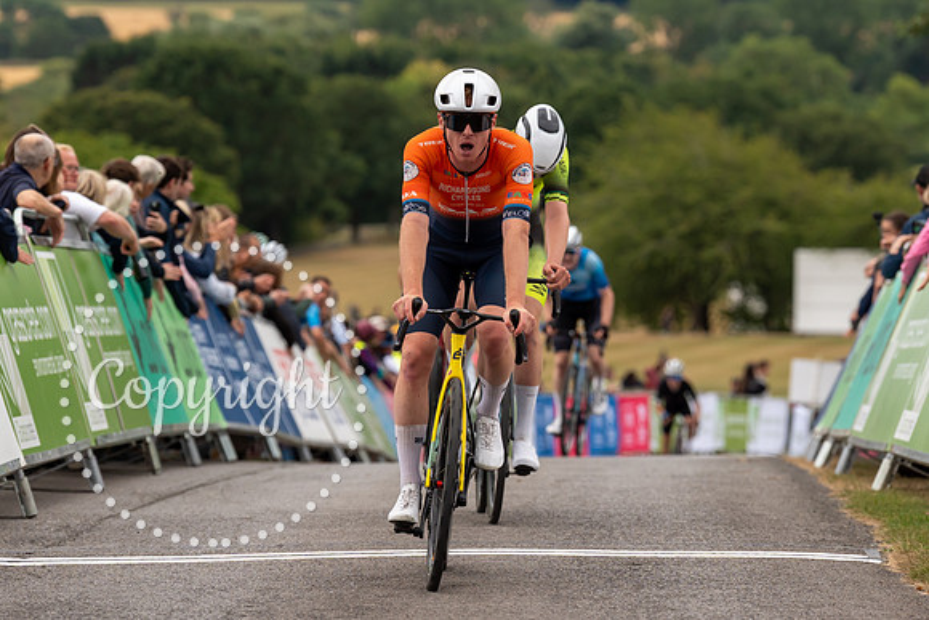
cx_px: 476
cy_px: 186
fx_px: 5673
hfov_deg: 9.4
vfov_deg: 6.3
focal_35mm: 220
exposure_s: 1/1000
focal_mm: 145
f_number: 3.5
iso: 640
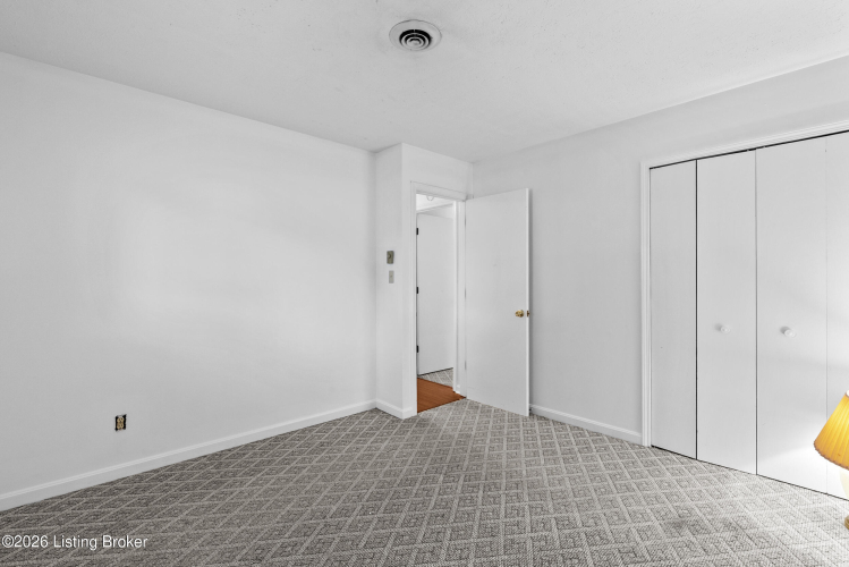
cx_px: 424
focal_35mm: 16
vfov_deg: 73.8
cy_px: 284
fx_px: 377
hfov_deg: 96.7
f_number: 11
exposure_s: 1/1.25
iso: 1250
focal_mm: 16
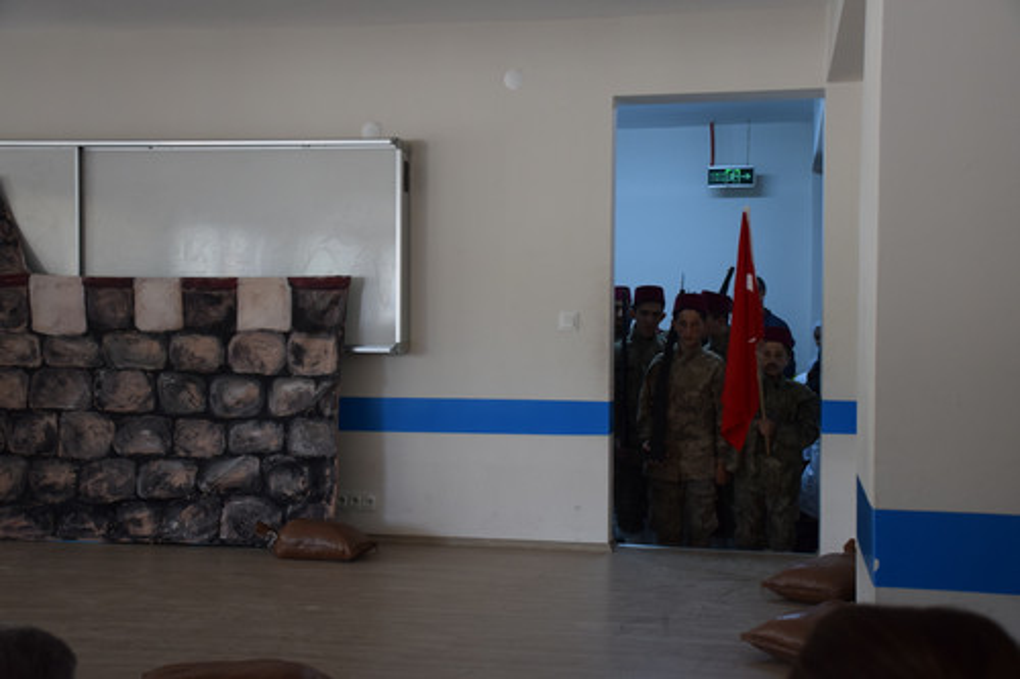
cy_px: 340
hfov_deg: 41.1
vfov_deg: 28.1
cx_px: 510
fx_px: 1359
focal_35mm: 48
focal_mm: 32
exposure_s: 1/60
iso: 800
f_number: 4
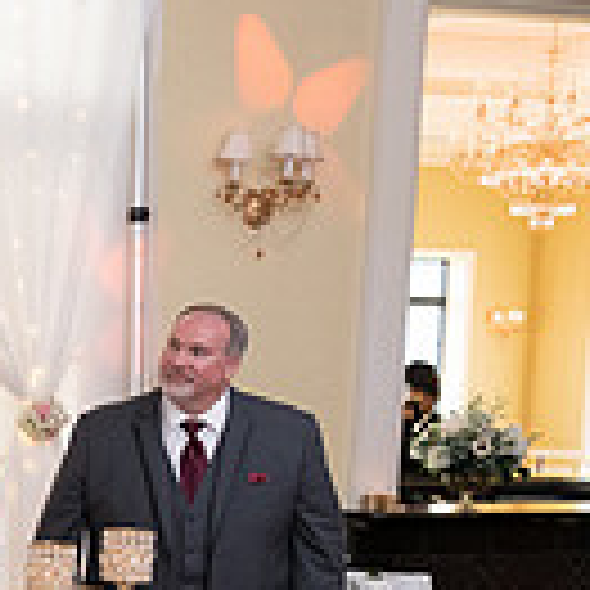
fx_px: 2025
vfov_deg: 16.2
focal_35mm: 105
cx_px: -662
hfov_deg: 13.6
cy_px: 597
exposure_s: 1/125
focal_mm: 28
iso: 1400
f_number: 5
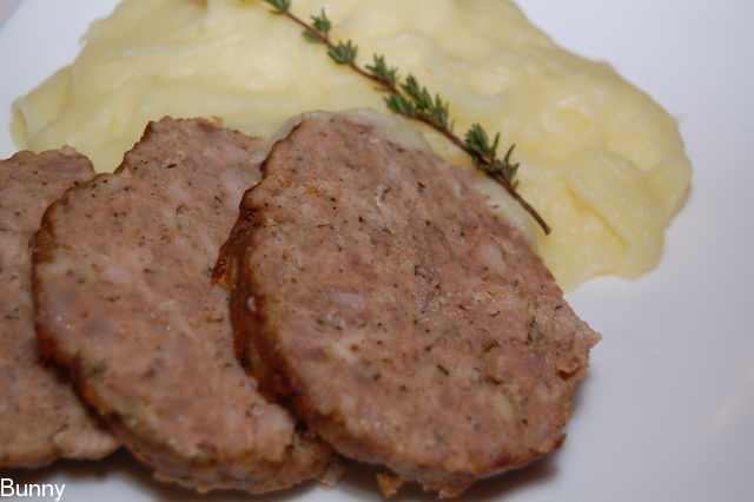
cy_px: 251
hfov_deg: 29.3
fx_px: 1444
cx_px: 377
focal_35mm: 69
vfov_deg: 19.7
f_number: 5.3
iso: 200
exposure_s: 1/60
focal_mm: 46
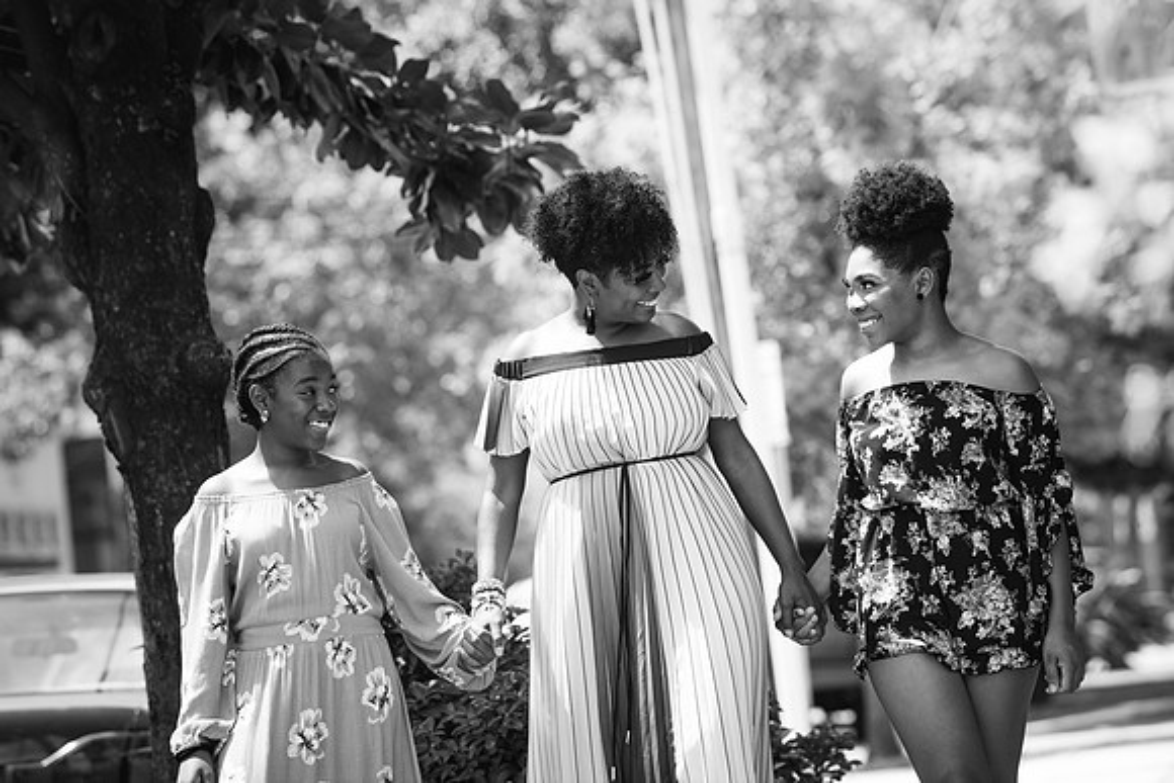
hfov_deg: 10.3
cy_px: 392
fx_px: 6523
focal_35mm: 200
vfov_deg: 6.9
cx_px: 587
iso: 250
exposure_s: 1/640
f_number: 5.6
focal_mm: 200
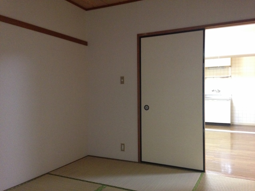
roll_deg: +2.0
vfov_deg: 42.9
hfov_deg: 55.4
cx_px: 128
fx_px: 243
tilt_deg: -1.7
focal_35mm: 33
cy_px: 96
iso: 400
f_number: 2.4
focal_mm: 4.12
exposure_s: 1/20
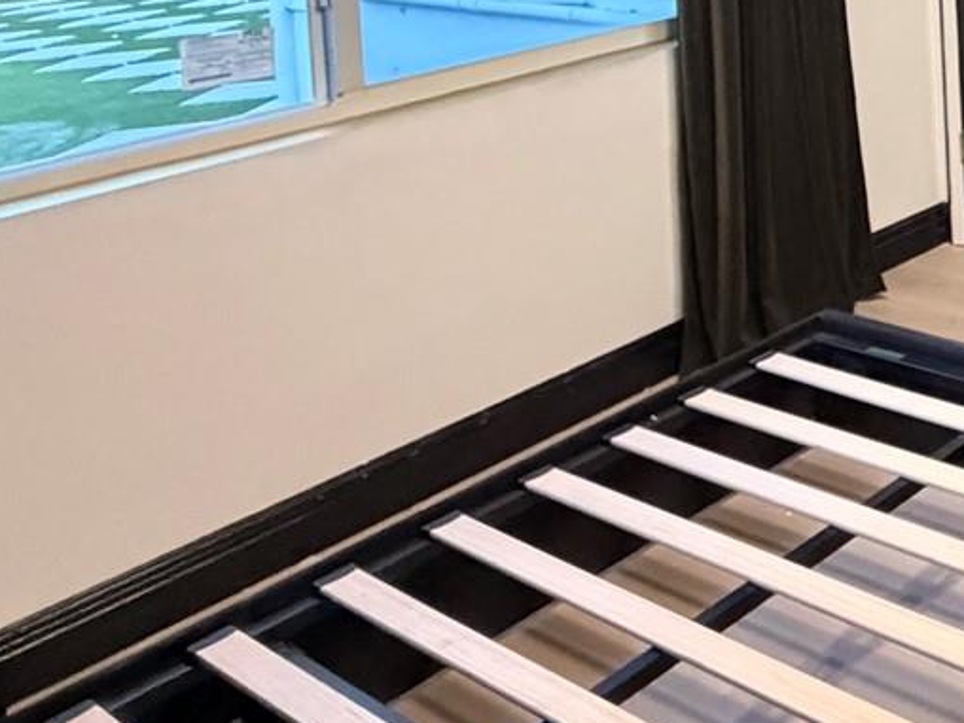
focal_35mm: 44
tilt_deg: -1.2
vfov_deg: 27.6
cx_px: 1354
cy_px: -206
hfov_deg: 30.2
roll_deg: +2.1
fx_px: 1226
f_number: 2.2
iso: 800
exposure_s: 1/60
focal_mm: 2.22
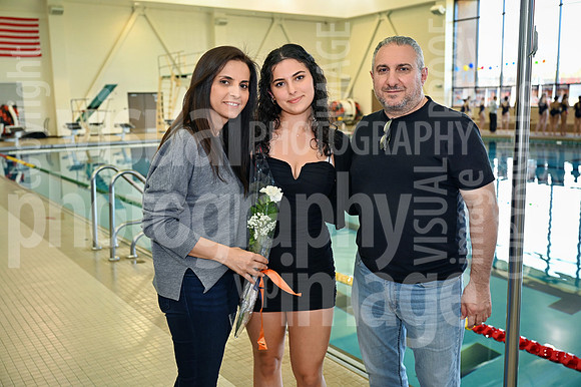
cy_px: 194
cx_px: 290
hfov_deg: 53.2
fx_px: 581
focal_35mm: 36
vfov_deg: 36.8
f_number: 3.5
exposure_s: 1/125
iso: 1000
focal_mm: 36
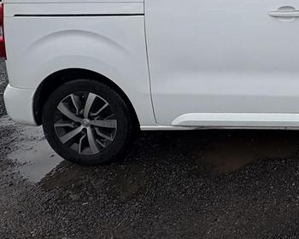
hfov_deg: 41.3
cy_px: -33
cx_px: 328
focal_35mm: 35
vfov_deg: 35.2
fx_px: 310
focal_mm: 2.22
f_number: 2.2
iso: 40
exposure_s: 1/1143
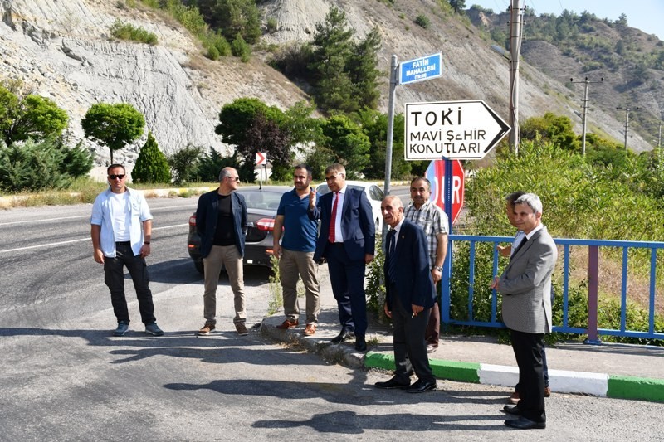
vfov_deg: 29.2
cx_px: 332
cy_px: 221
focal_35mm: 46
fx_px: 848
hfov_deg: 42.8
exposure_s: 1/250
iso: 100
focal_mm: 31
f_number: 8
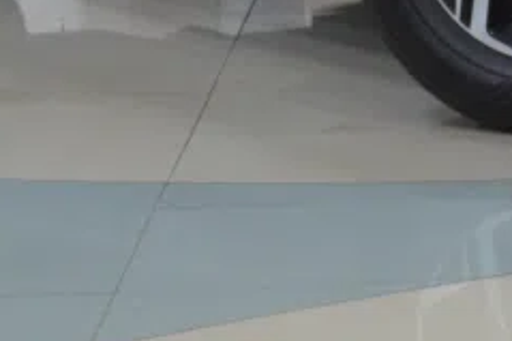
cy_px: -327
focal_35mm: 206
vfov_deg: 6.5
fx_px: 2928
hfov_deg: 9.8
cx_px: 664
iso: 400
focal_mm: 32
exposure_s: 1/40
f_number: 4.8
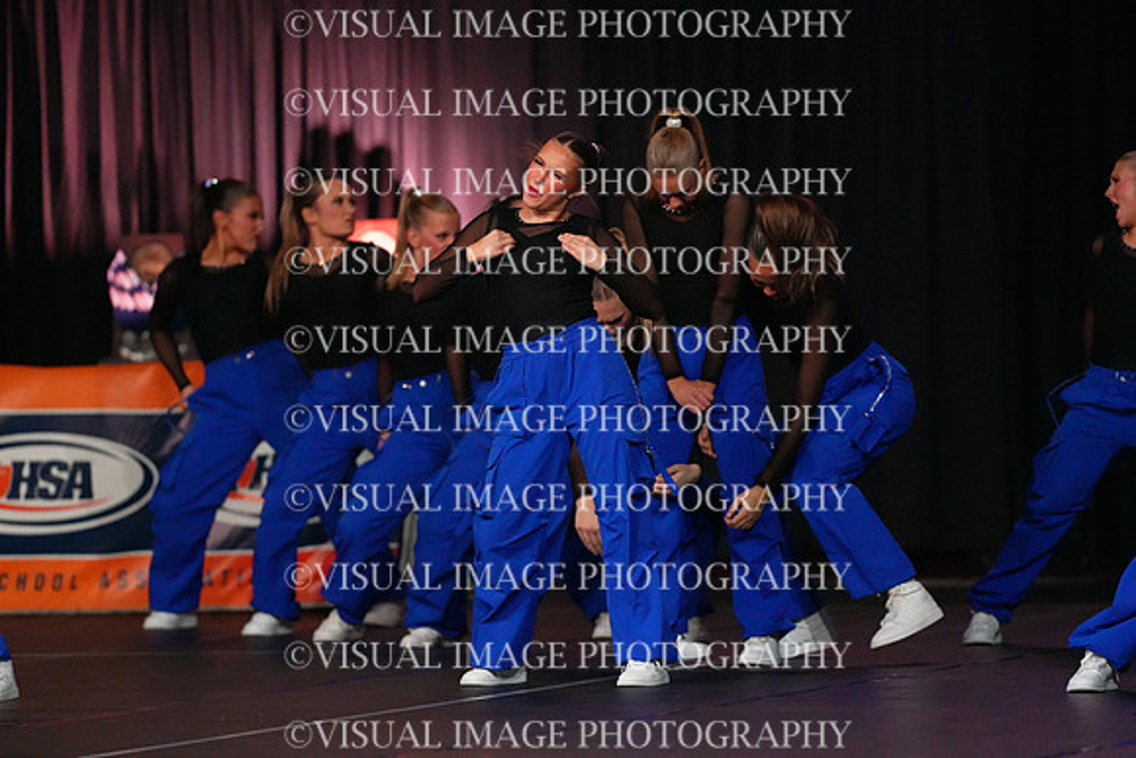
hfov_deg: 6.9
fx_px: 9468
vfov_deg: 4.6
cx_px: 568
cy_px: 379
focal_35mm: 300
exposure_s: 1/1250
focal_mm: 300
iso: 16000
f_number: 3.5
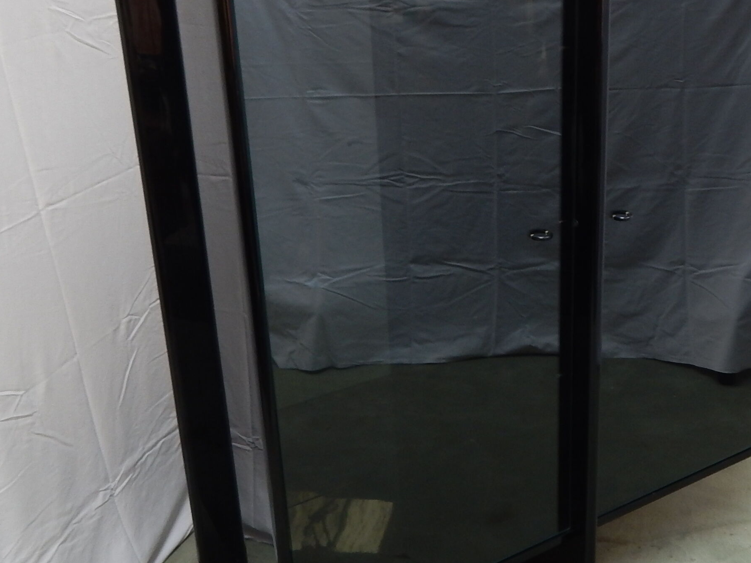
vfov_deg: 35.8
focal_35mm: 40
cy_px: 213
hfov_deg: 46.0
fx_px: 868
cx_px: 506
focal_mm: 4
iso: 140
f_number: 3
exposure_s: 1/30
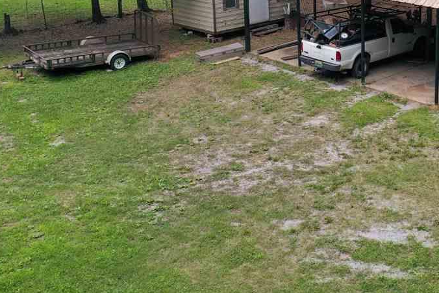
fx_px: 646
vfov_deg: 24.9
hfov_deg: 36.0
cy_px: 36
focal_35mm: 53
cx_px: 366
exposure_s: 1/320
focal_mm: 10.26
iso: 100
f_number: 5
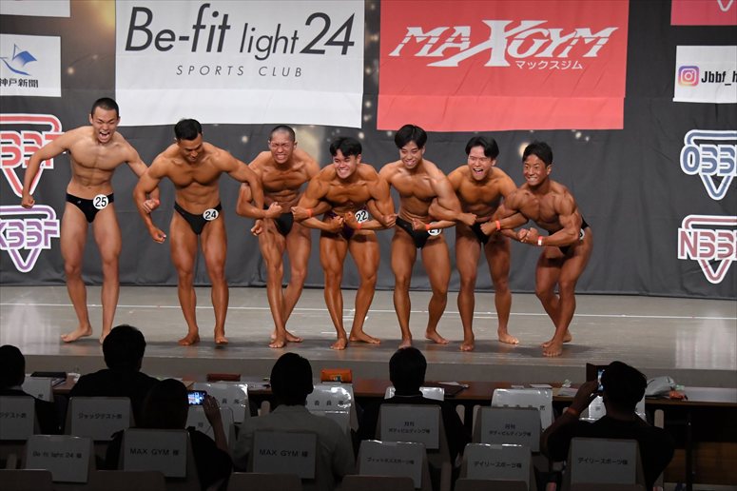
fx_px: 2394
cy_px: 246
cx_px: 368
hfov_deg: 17.5
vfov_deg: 11.7
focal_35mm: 117
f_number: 5.6
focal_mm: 78
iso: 6400
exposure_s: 1/400
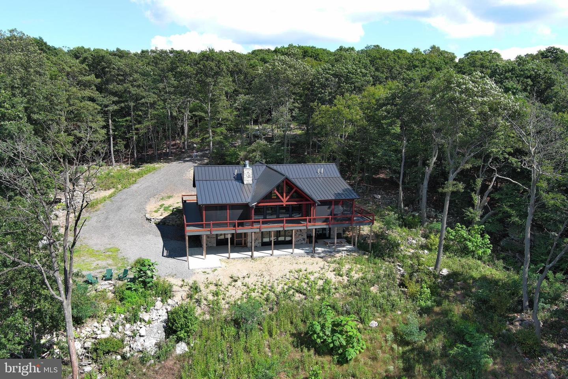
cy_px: 190
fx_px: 458
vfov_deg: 45.0
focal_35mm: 29
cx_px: 284
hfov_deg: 63.7
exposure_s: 1/654
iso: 100
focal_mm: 10.57
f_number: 2.8
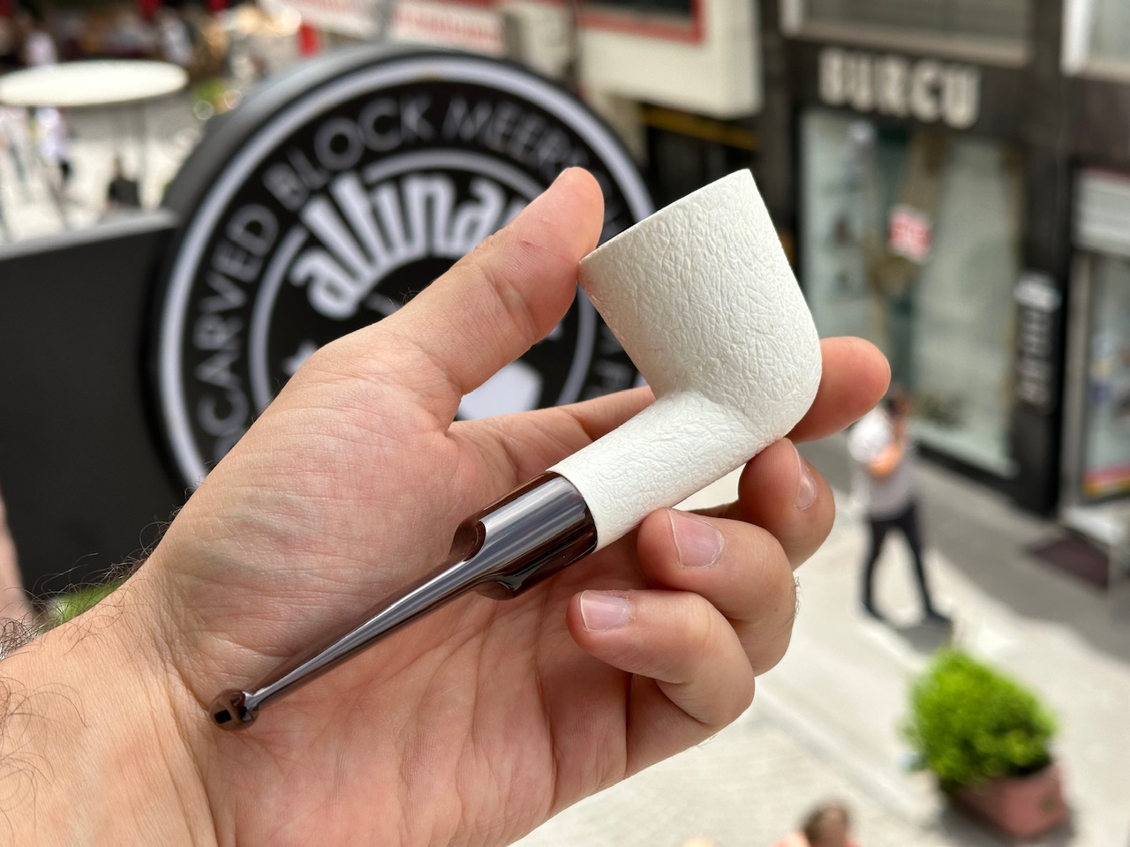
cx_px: 565
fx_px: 1567
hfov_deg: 39.7
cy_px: 424
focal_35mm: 48
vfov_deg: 30.3
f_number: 1.78
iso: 64
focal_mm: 6.86
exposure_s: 1/1019
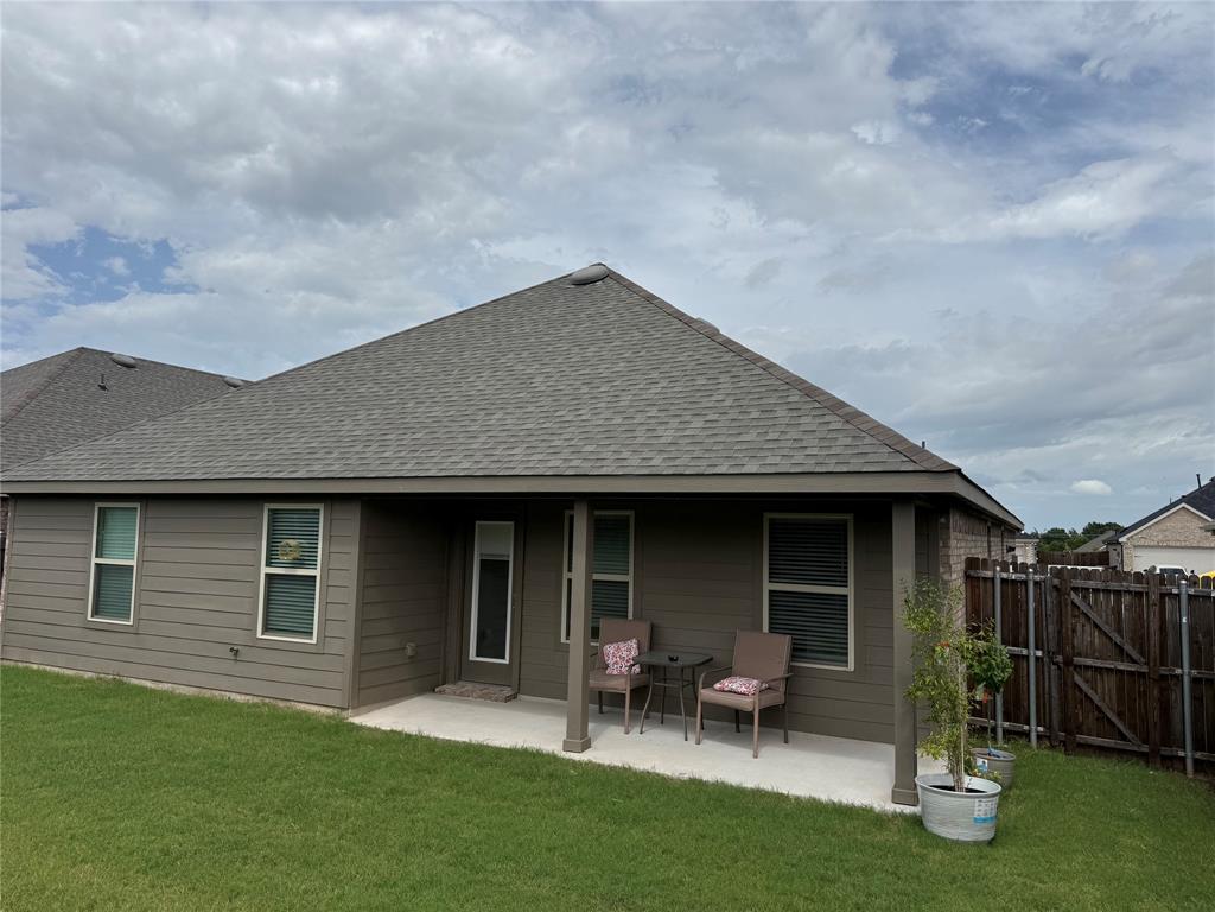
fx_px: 842
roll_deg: -1.7
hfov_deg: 71.6
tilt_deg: +5.4
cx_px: 608
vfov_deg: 56.8
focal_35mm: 24
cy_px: 456
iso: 80
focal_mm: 6.76
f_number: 1.78
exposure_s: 1/8130
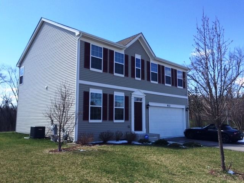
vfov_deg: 48.2
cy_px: 92
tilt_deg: +4.2
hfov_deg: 61.7
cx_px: 122
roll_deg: +0.3
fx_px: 204
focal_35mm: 29
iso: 32
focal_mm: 4.15
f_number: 2.2
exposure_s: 1/1053
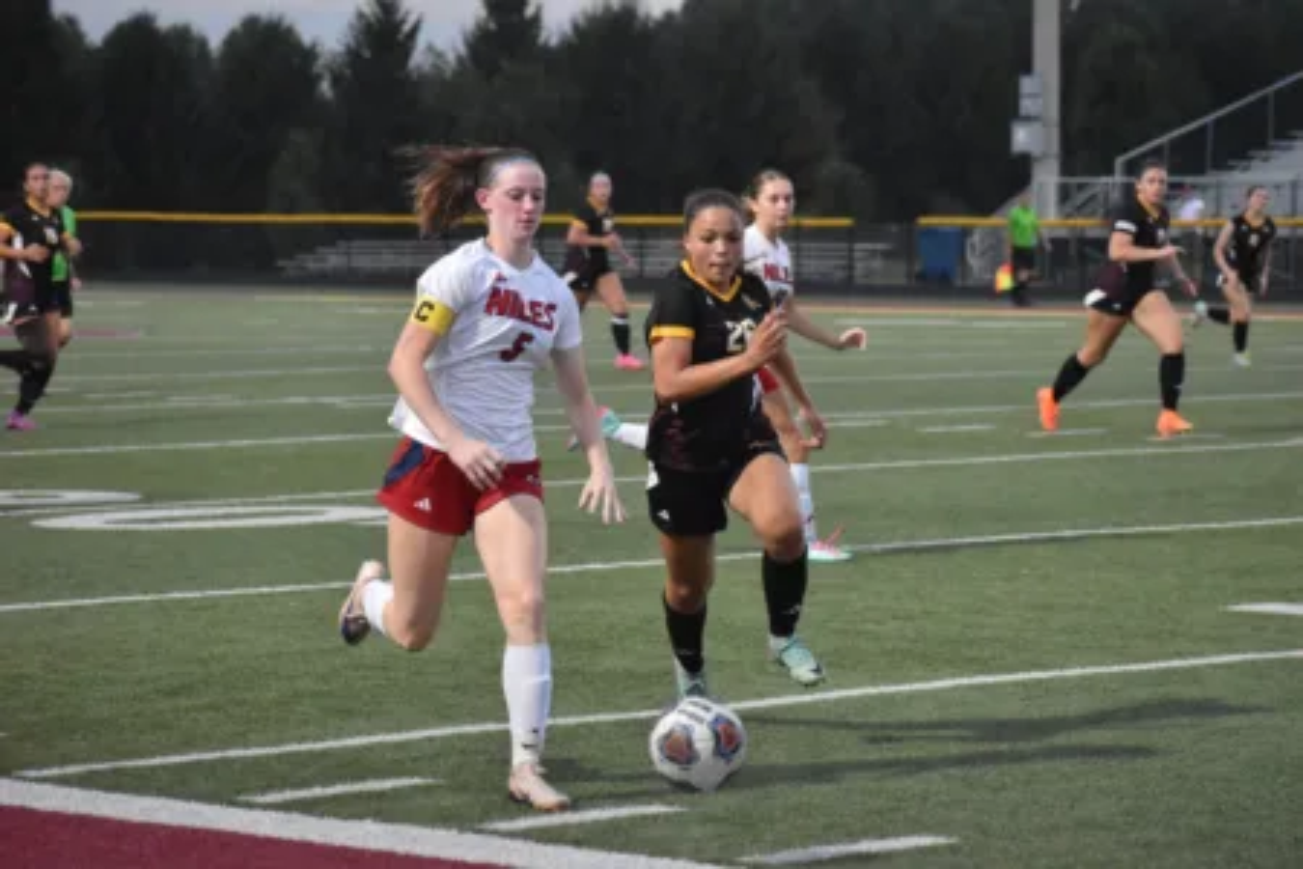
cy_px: 434
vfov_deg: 9.0
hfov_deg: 13.4
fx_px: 5537
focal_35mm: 153
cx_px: 652
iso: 6400
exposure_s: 1/1000
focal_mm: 102
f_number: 5
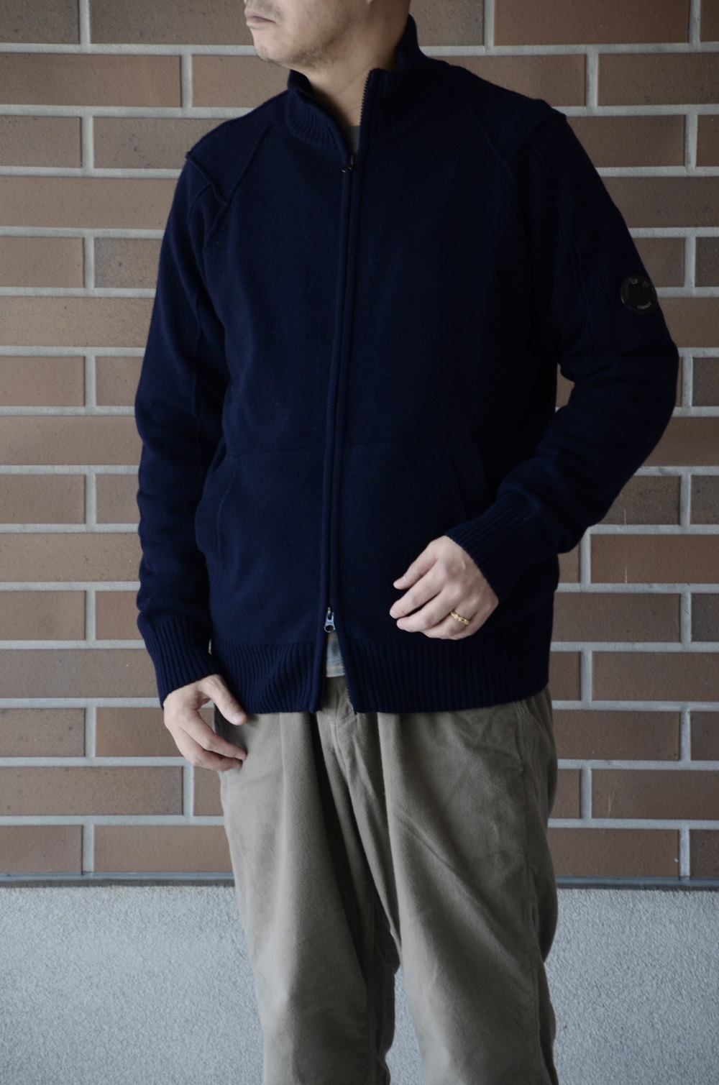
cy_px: 542
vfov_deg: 10.2
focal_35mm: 202
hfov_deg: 6.8
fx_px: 6091
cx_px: 360
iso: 400
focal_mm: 135
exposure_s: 1/100
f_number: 6.3
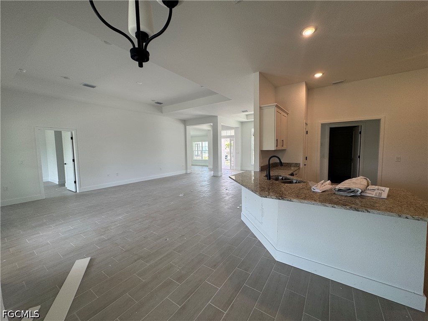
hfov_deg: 102.1
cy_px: 160
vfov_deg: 85.7
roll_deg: +0.2
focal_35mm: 14
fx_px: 173
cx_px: 214
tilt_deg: -4.0
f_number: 2.2
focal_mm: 2.22
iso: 64
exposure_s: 1/120
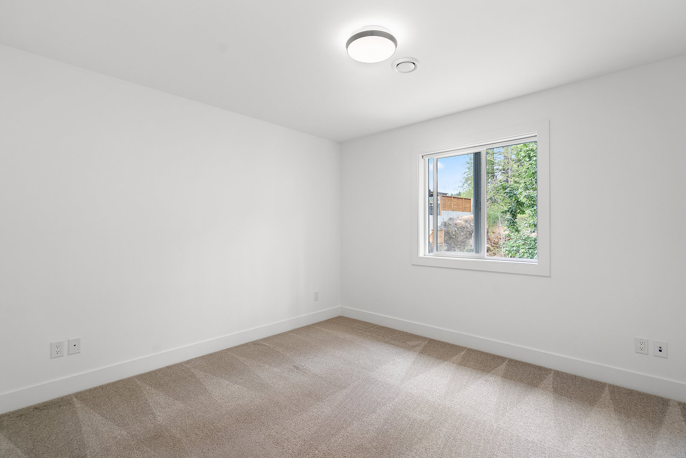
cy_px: 229
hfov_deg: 96.7
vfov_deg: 73.8
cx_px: 343
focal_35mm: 16
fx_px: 305
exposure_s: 1/5
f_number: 6.3
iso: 320
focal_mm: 16
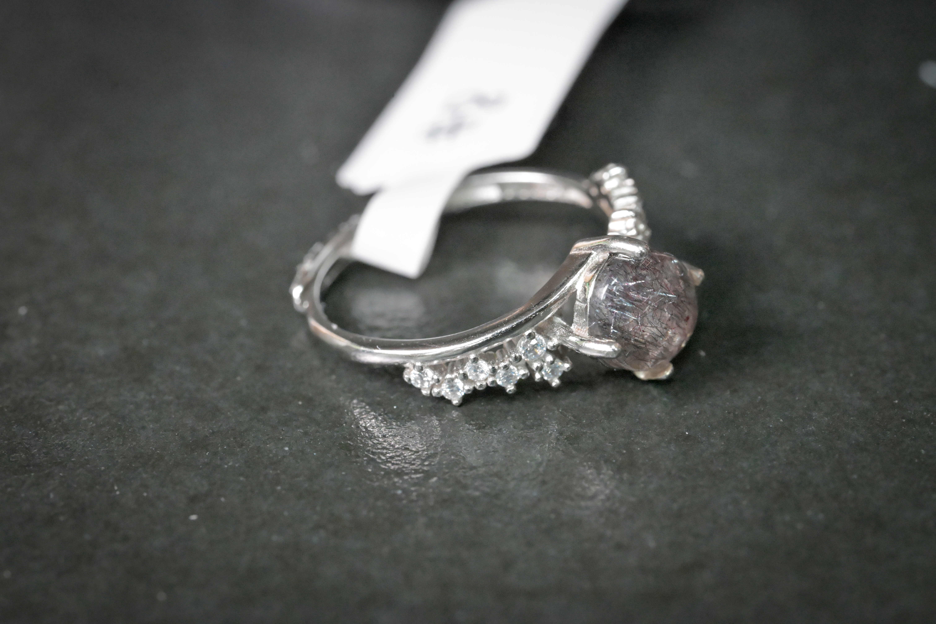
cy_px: 312
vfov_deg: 13.0
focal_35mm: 105
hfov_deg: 19.5
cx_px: 468
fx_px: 2730
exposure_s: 1/125
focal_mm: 105
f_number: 16
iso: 11400
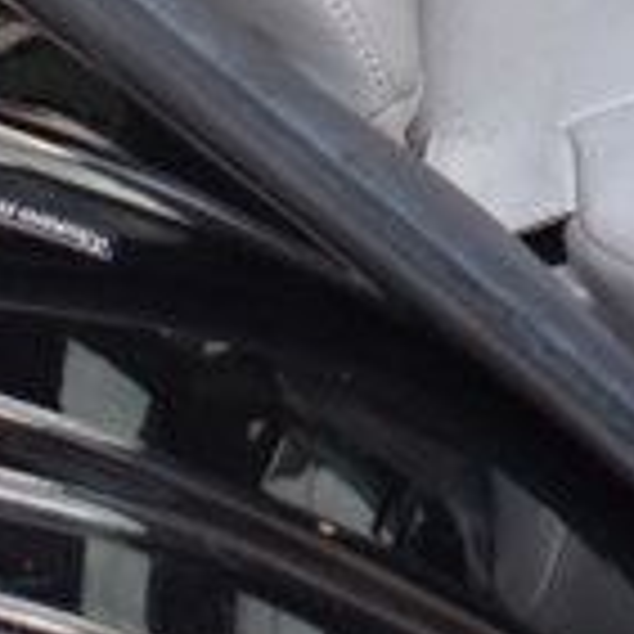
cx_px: 1183
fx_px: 3833
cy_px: -432
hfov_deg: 9.0
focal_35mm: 185
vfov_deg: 9.1
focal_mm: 20
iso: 400
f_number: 4
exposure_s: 1/60
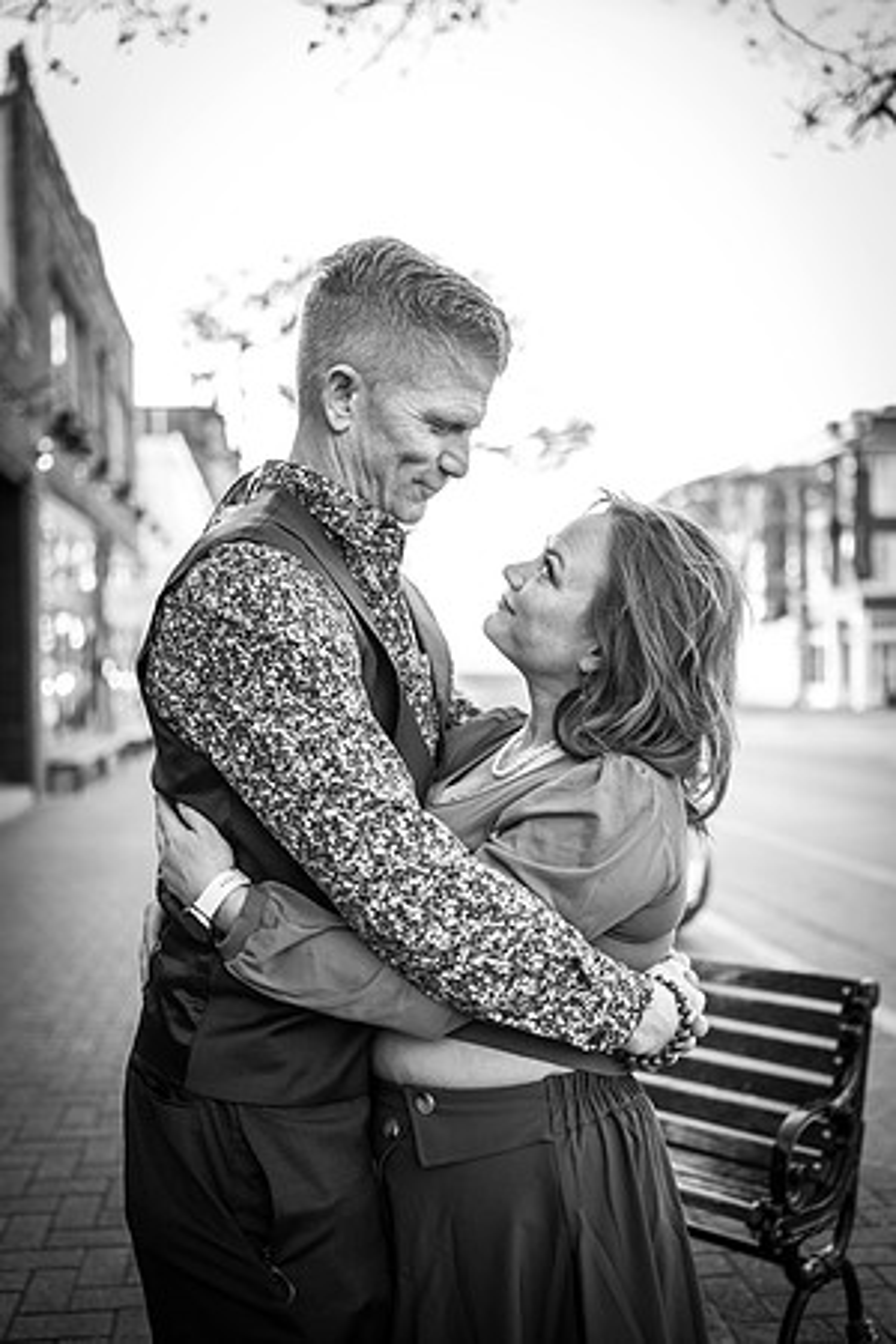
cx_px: 448
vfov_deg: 54.4
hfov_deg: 37.9
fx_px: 1307
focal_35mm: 35
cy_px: 672
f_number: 1.8
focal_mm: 35
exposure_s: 1/800
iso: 640
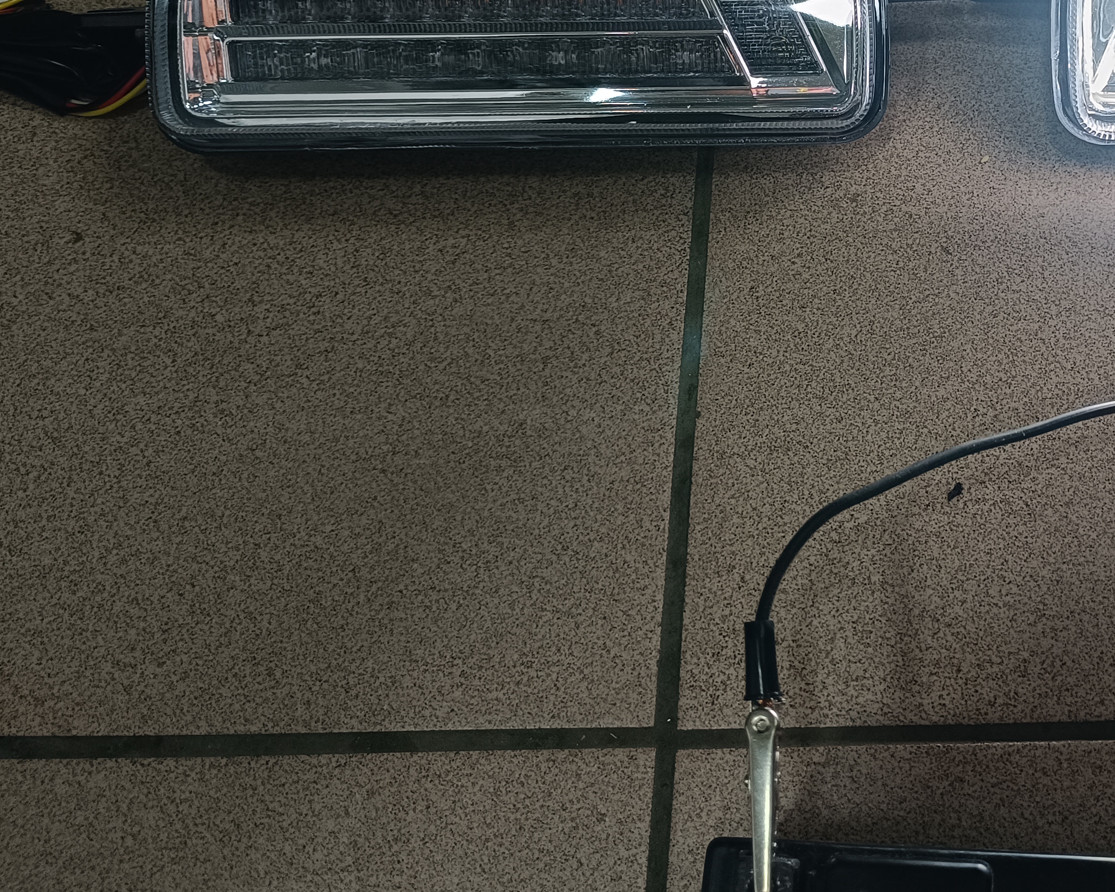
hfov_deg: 42.0
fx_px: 1353
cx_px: 955
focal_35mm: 41
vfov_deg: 35.4
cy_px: 185
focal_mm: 5.59
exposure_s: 1/50.1
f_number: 1.88
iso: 336
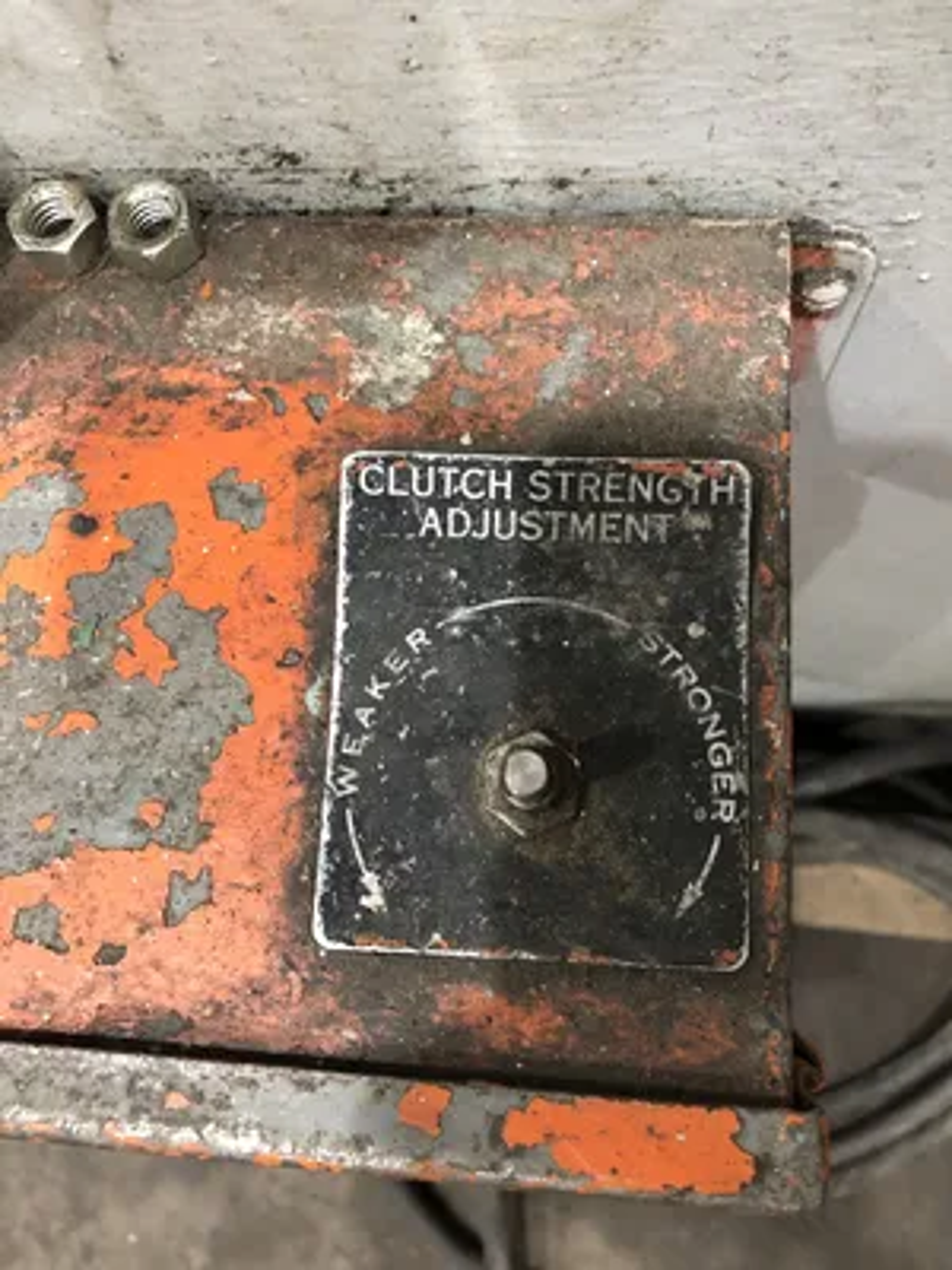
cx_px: 476
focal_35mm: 28
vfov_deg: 63.4
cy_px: 635
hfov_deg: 49.7
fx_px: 1027
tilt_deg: -75.0
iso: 80
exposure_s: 1/15
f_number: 1.8
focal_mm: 4
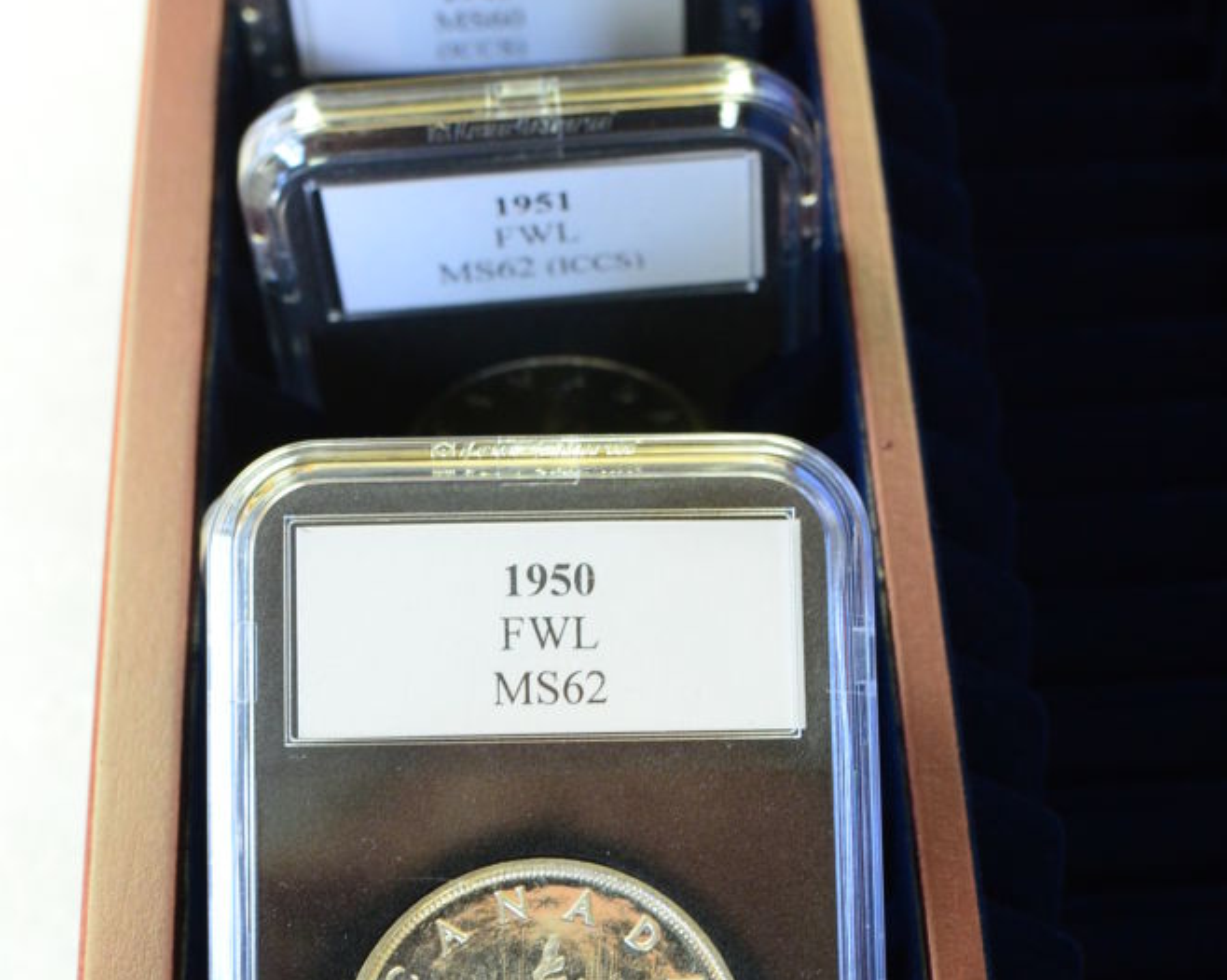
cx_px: 615
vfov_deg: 20.3
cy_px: 738
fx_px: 2712
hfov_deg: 25.5
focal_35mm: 75
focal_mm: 35
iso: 1600
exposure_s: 1/30
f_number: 7.1
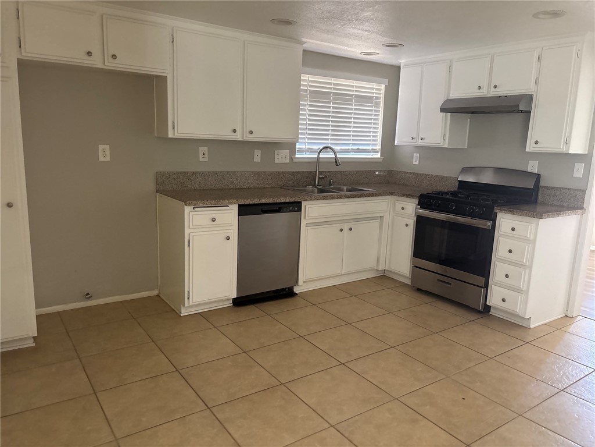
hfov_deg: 67.3
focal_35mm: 26
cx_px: 298
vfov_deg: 53.1
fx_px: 447
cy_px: 224
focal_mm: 5.96
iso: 320
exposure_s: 1/60
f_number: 1.6
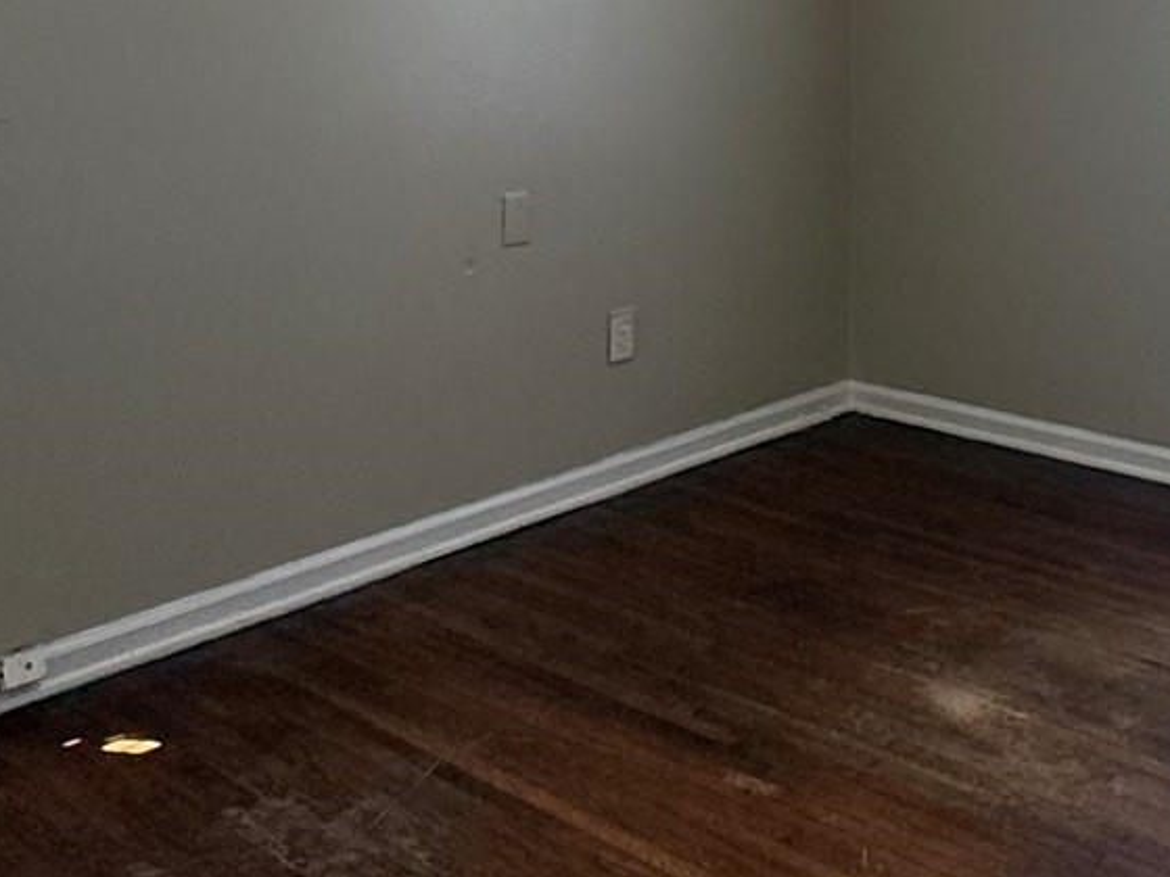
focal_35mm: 48
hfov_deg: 38.3
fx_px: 1622
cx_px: 923
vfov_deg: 28.9
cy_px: 61
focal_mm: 2.22
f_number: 2.2
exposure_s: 1/99
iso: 200
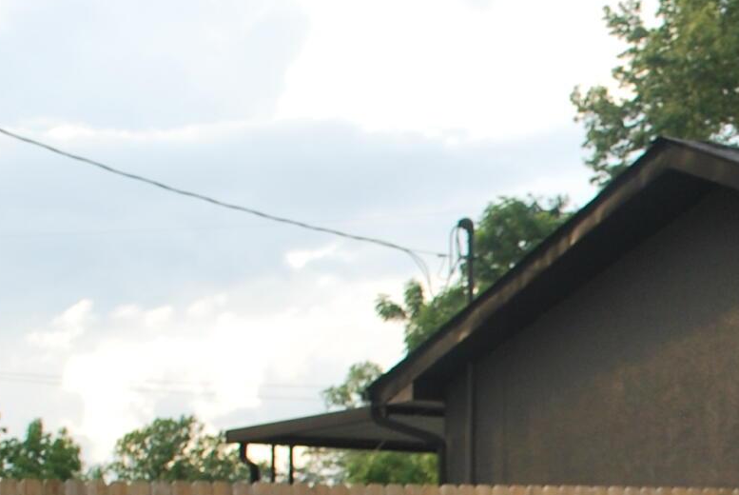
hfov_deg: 13.8
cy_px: 643
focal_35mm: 139
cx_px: 1108
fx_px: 2857
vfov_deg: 9.7
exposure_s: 1/125
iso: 110
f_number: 5.6
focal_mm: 24
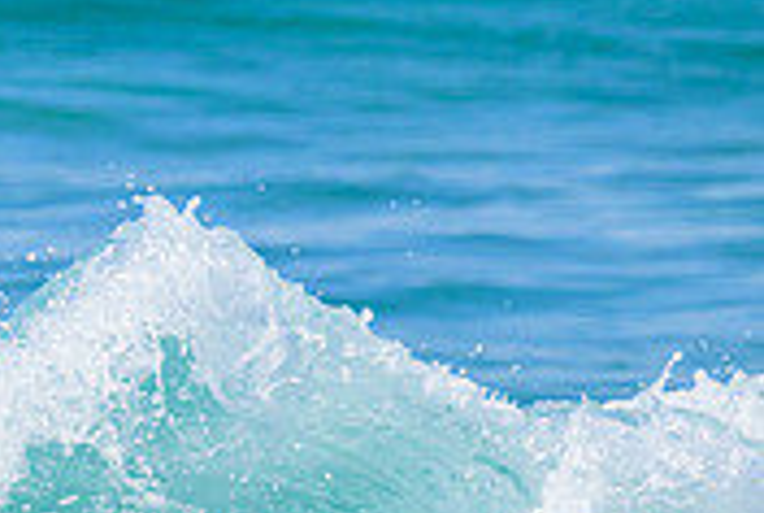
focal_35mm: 2129
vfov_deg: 0.6
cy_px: 363
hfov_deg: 1.0
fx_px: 45258
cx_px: -741
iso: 1250
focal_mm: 540
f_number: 11
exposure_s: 1/2000
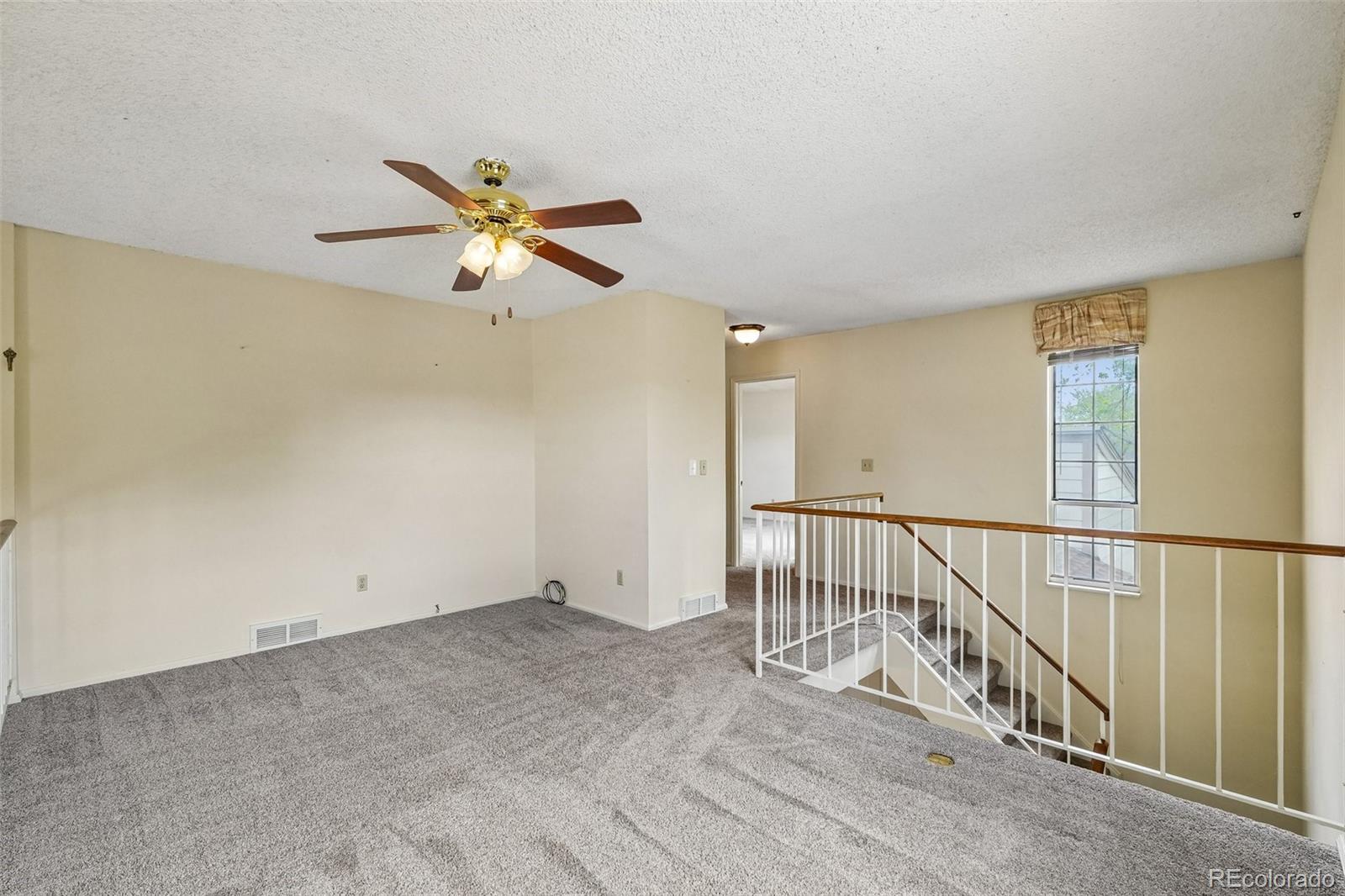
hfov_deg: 100.4
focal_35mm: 15
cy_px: 448
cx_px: 672
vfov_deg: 77.3
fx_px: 560
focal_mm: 10
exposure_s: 1/15
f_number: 8
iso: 800
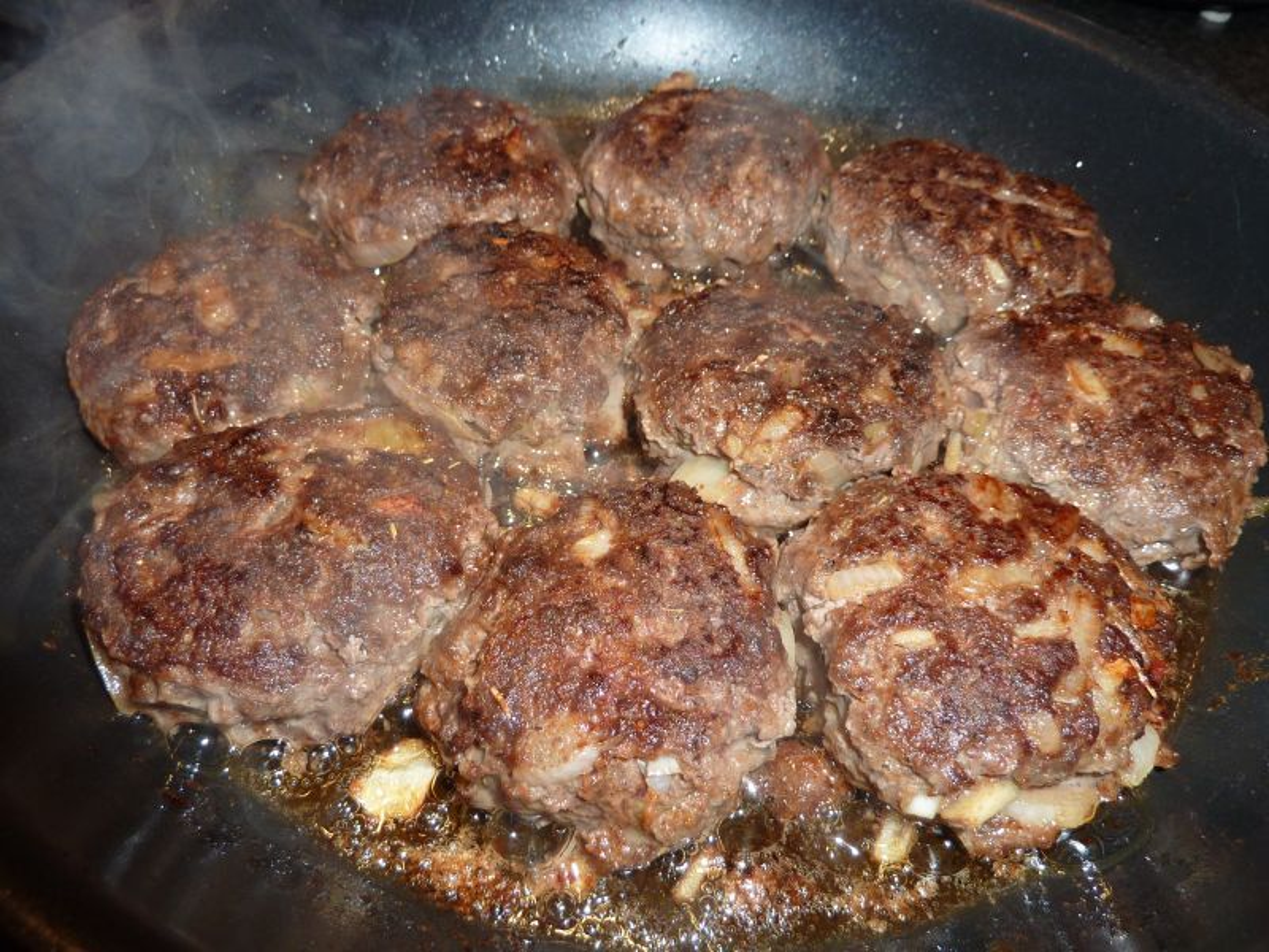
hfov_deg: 69.4
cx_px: 634
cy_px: 476
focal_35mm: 25
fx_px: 916
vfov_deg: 54.9
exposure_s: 1/60
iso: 100
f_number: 3.3
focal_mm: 4.1
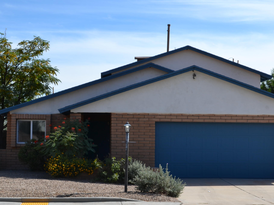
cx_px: 139
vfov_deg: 21.4
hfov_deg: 28.2
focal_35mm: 69
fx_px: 545
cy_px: 117
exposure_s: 1/250
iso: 100
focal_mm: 29
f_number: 8
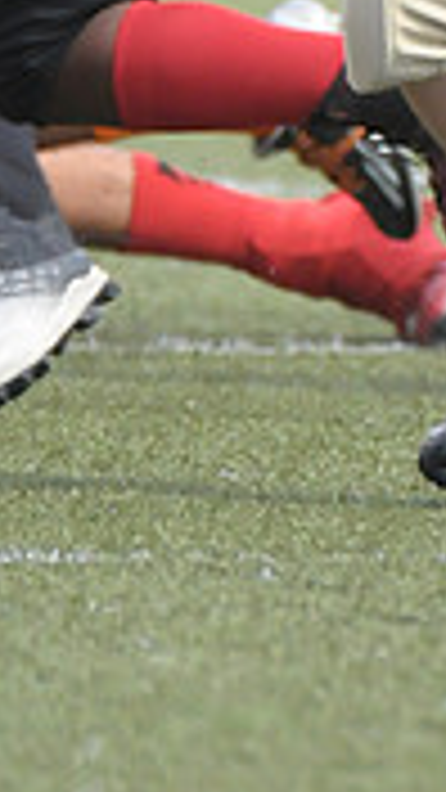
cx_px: 674
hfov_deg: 0.6
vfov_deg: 1.0
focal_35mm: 2063
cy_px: -306
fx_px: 43373
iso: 1600
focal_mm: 400
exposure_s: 1/5000
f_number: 4
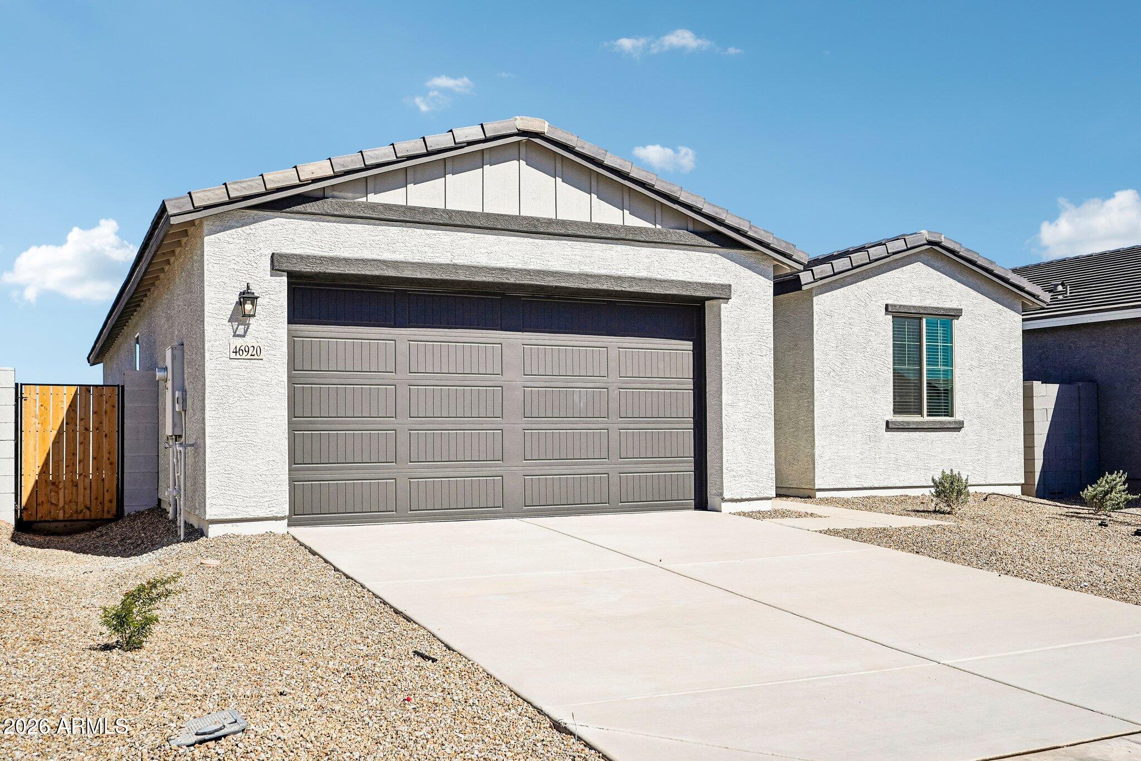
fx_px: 1030
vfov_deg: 40.5
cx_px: 570
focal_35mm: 32
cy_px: 380
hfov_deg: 58.0
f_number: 8
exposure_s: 1/2000
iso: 400
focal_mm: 32.5
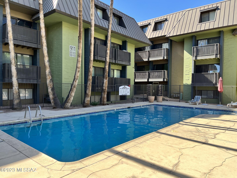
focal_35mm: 26
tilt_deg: -2.0
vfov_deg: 53.1
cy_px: 89
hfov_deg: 67.3
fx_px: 178
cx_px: 118
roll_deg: -0.5
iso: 50
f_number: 1.6
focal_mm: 5.1
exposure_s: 1/653
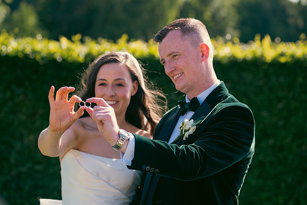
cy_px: 102
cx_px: 154
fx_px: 785
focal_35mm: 92
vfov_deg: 14.9
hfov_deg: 22.1
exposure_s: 1/640
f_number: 3.5
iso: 200
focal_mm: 92
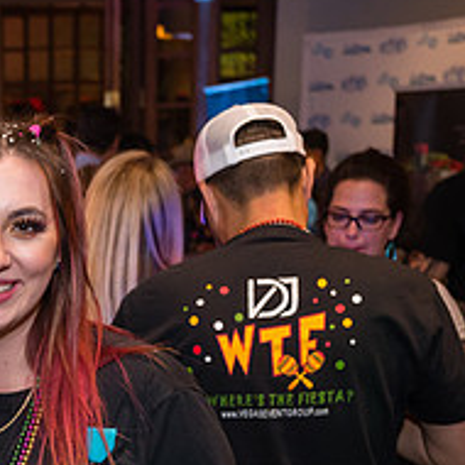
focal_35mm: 75
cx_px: -135
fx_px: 1140
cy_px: 455
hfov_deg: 21.0
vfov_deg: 22.3
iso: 2500
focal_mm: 29
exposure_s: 1/125
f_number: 2.8
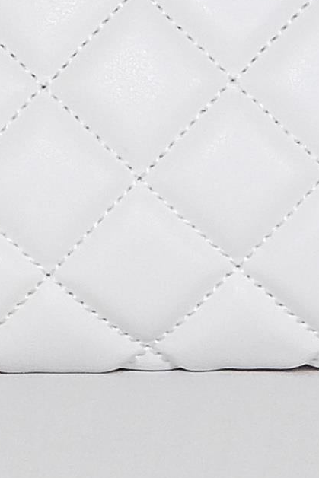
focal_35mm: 592
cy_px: -977
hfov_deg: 2.3
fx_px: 7864
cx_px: 263
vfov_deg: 3.4
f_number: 7.1
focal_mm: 54.5
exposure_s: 1/125
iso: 1000
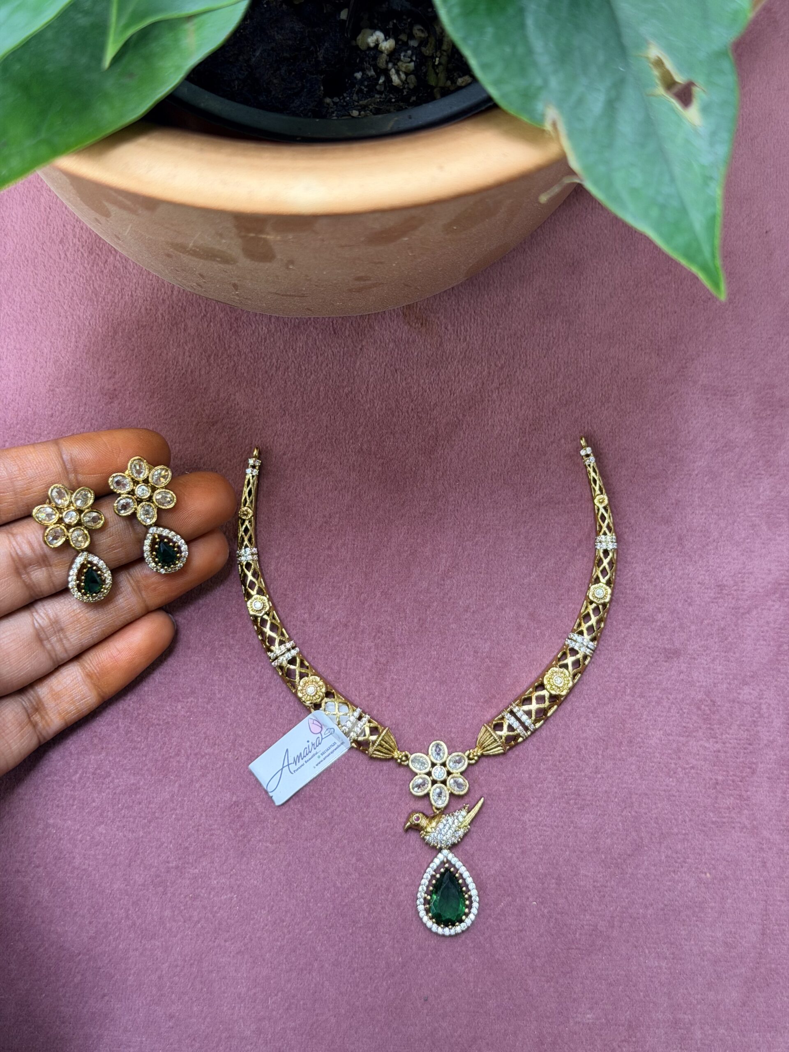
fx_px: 1459
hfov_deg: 30.3
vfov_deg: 39.7
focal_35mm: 48
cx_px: 394
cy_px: 526
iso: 125
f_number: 1.78
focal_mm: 6.76
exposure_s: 1/60
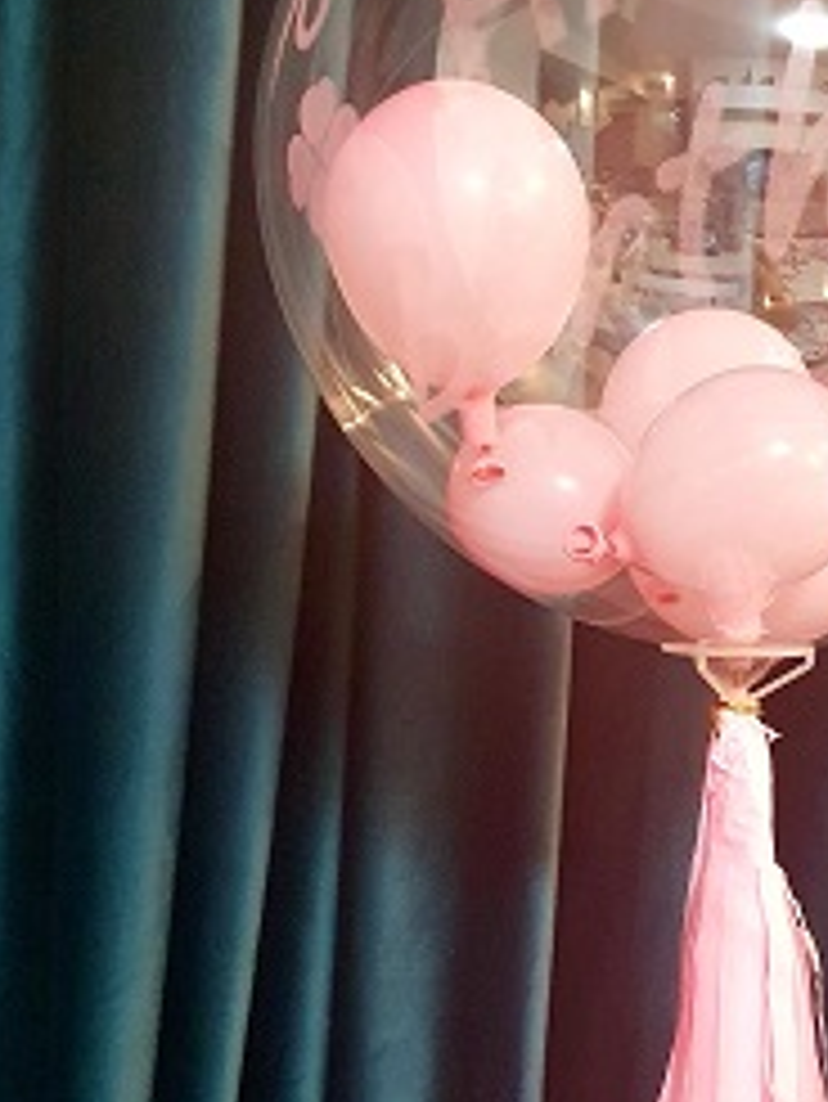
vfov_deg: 36.1
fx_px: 1689
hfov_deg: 26.7
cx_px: 722
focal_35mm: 53
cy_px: 621
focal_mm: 4.32
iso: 640
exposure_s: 1/50
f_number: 1.5
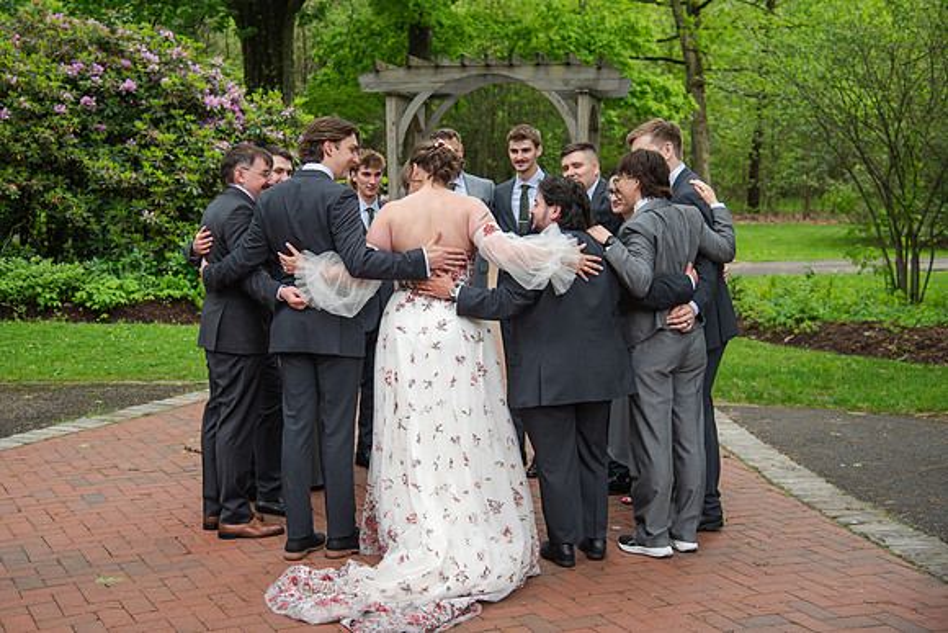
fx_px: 1332
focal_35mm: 51
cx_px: 427
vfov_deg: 26.7
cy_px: 285
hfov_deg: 39.1
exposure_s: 1/400
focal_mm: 46
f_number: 4
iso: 140
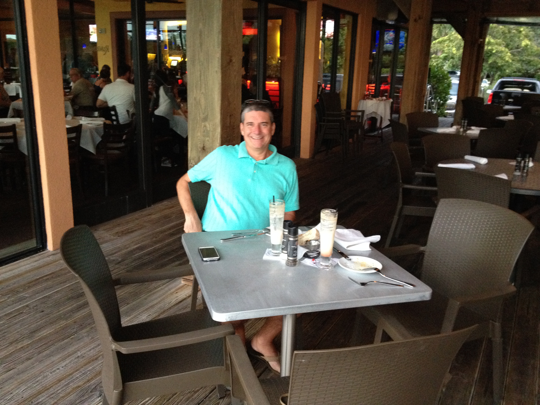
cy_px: 202
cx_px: 270
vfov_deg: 40.7
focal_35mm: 35
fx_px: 546
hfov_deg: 52.6
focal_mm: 4.28
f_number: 2.4
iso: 400
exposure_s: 1/15
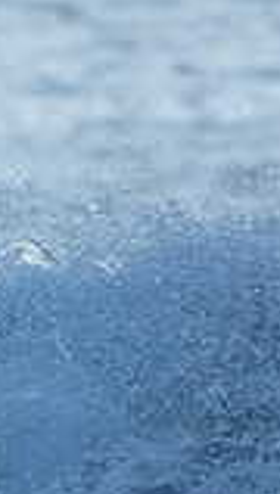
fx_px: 37583
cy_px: 542
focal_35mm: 2861
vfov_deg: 0.8
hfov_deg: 0.4
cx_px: -560
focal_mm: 500
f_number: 5.6
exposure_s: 1/640
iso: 250
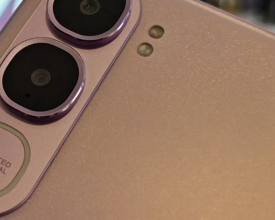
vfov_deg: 21.8
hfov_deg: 26.8
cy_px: 91
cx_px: 66
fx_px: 570
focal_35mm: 70
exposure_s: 1/160
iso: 50
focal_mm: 5.4
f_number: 2.8
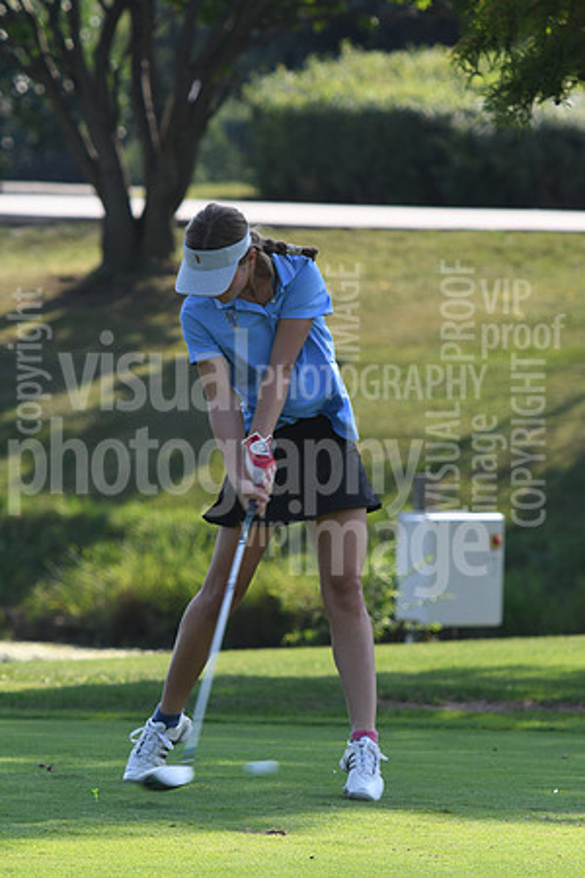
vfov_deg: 3.9
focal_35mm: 525
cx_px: 292
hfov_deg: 2.6
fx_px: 12796
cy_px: 439
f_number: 6.3
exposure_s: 1/800
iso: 640
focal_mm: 350
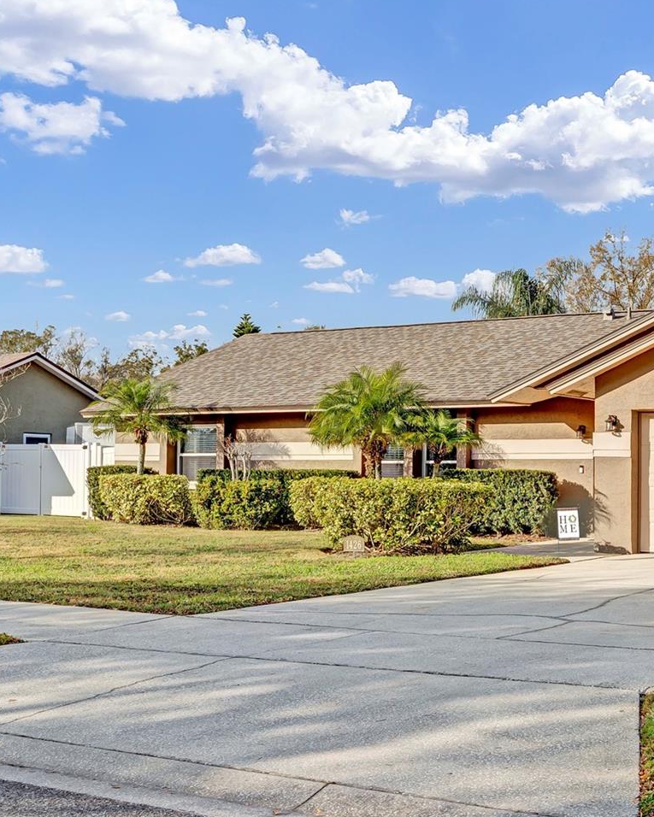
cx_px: 539
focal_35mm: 55
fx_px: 1331
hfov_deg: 27.0
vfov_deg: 34.1
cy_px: 444
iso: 80
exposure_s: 1/400
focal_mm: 35
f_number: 8
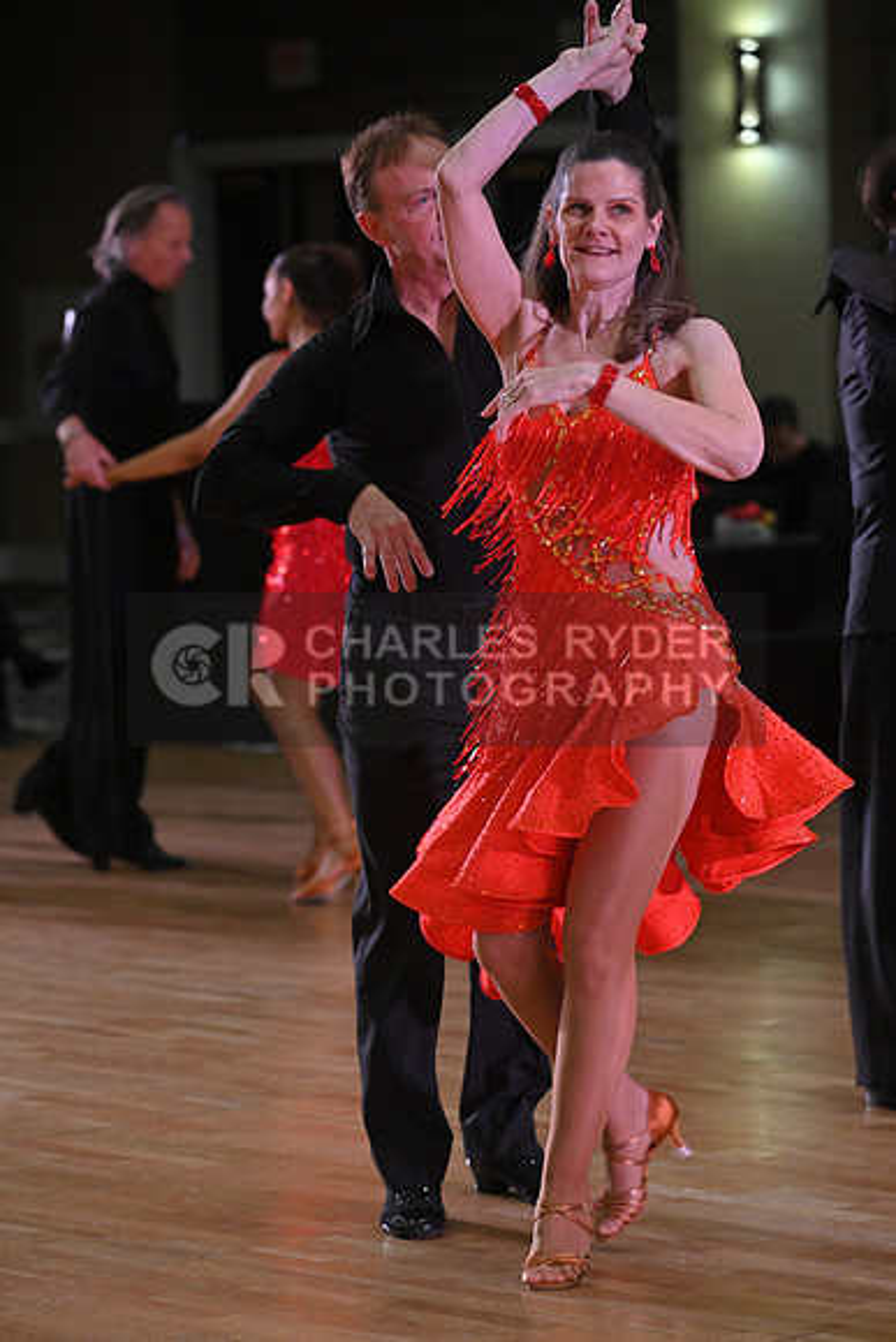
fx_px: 5037
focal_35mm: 135
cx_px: 448
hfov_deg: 10.2
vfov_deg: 15.2
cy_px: 671
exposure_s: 1/320
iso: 2000
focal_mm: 135
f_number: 5
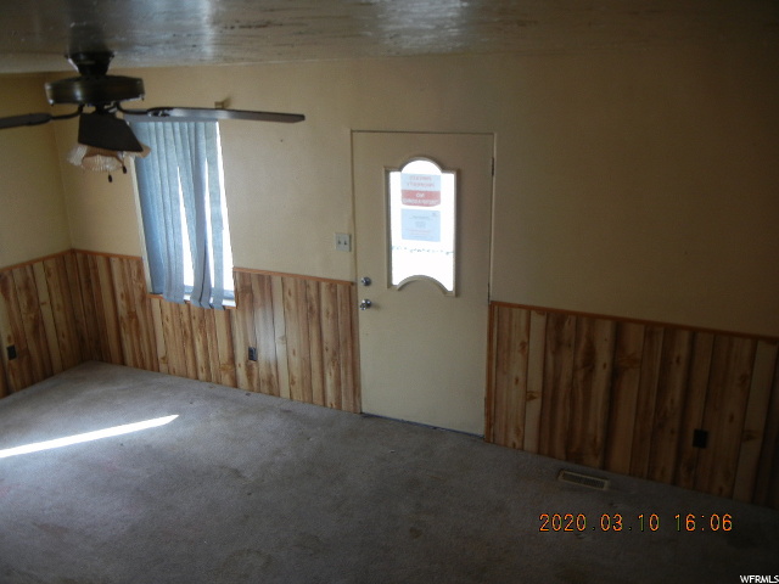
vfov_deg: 46.8
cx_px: 390
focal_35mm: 30
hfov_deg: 60.0
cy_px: 292
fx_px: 675
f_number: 3.5
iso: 160
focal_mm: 5.4
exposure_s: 1/40.6
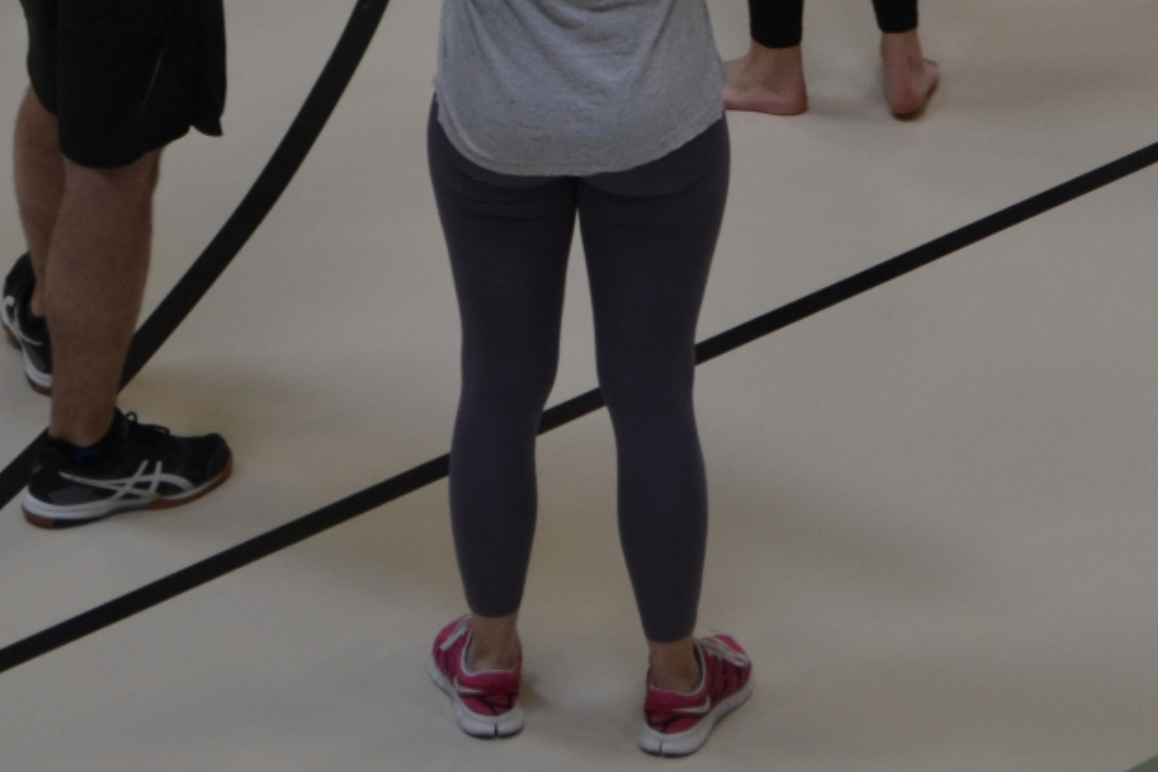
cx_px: 1074
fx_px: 6656
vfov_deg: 6.5
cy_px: -433
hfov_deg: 9.9
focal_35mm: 207
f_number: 5.6
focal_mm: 42
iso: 280
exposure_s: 1/125
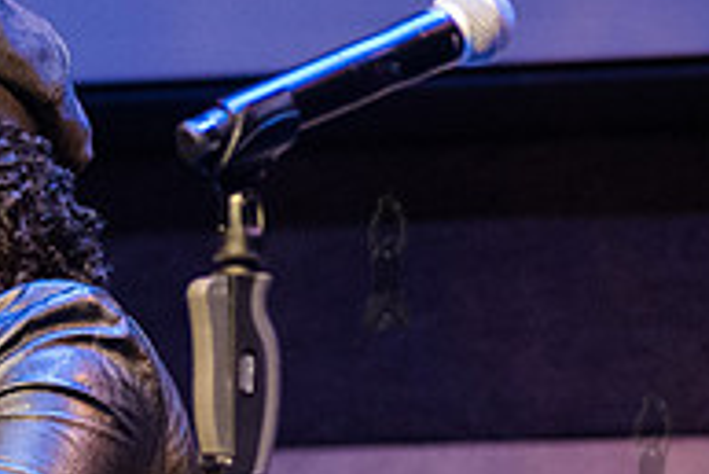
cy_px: 431
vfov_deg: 2.2
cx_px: -31
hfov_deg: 3.4
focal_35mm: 613
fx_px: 12081
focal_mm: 155
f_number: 4
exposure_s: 1/400
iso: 6400
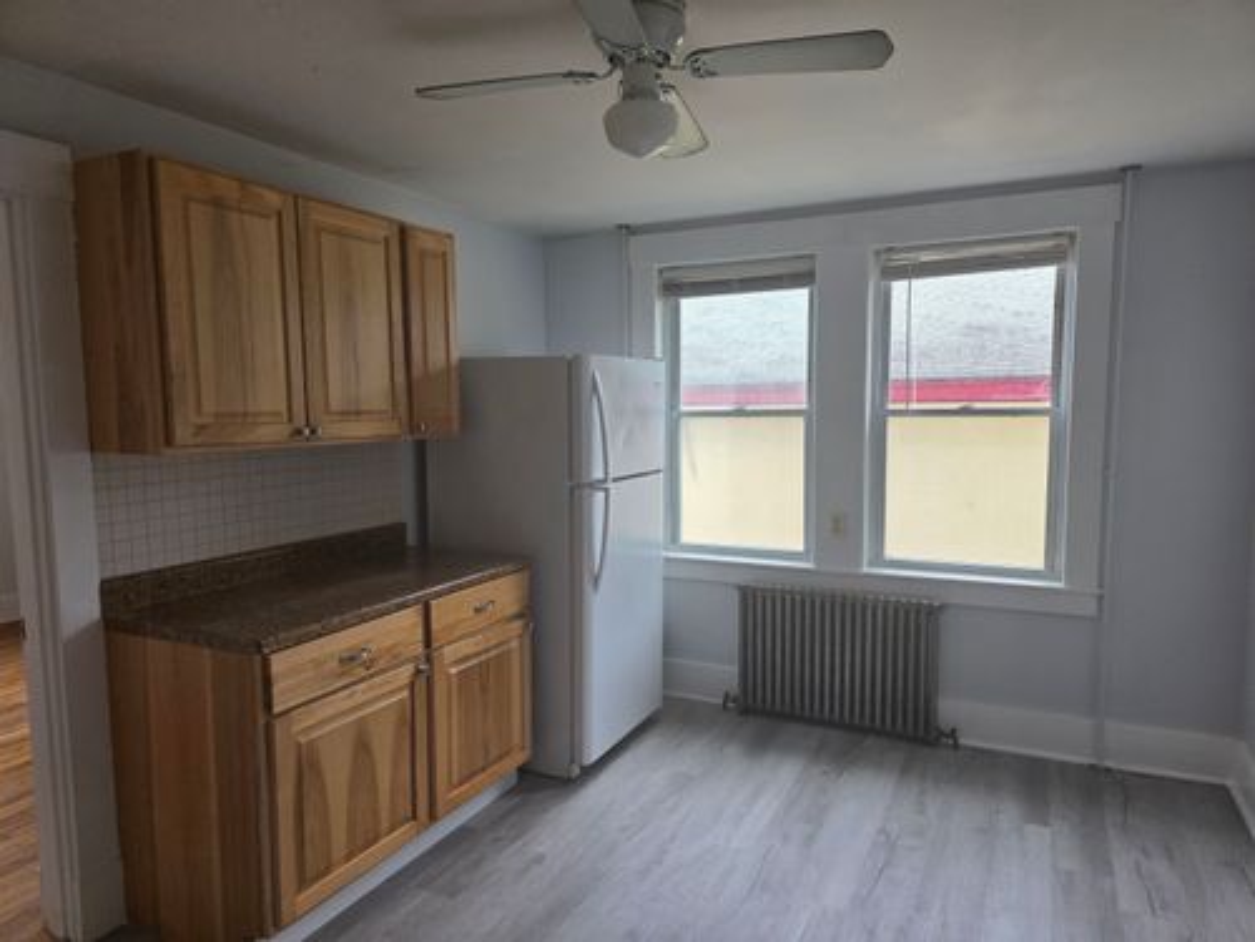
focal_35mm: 23
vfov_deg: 58.9
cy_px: 471
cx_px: 628
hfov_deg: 73.9
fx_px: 834
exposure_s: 1/180
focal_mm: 6.3
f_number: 1.7
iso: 50
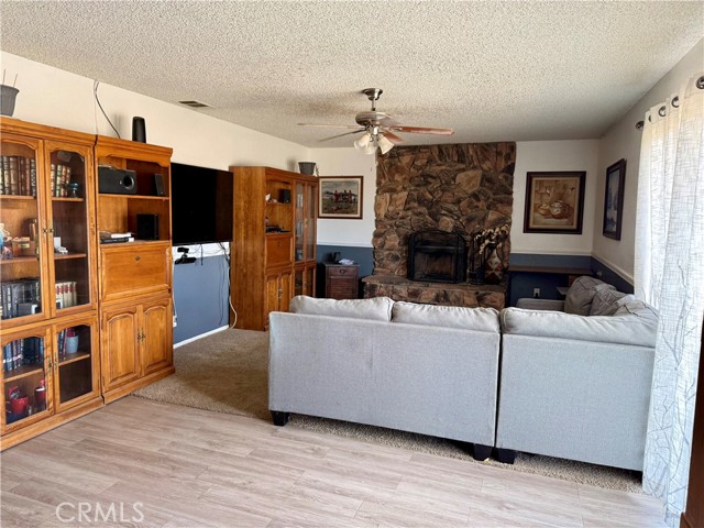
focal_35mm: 24
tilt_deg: -6.8
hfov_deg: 71.6
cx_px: 352
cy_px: 264
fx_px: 488
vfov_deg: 56.8
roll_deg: -1.2
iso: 160
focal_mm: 6.76
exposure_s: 1/121
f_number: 1.78
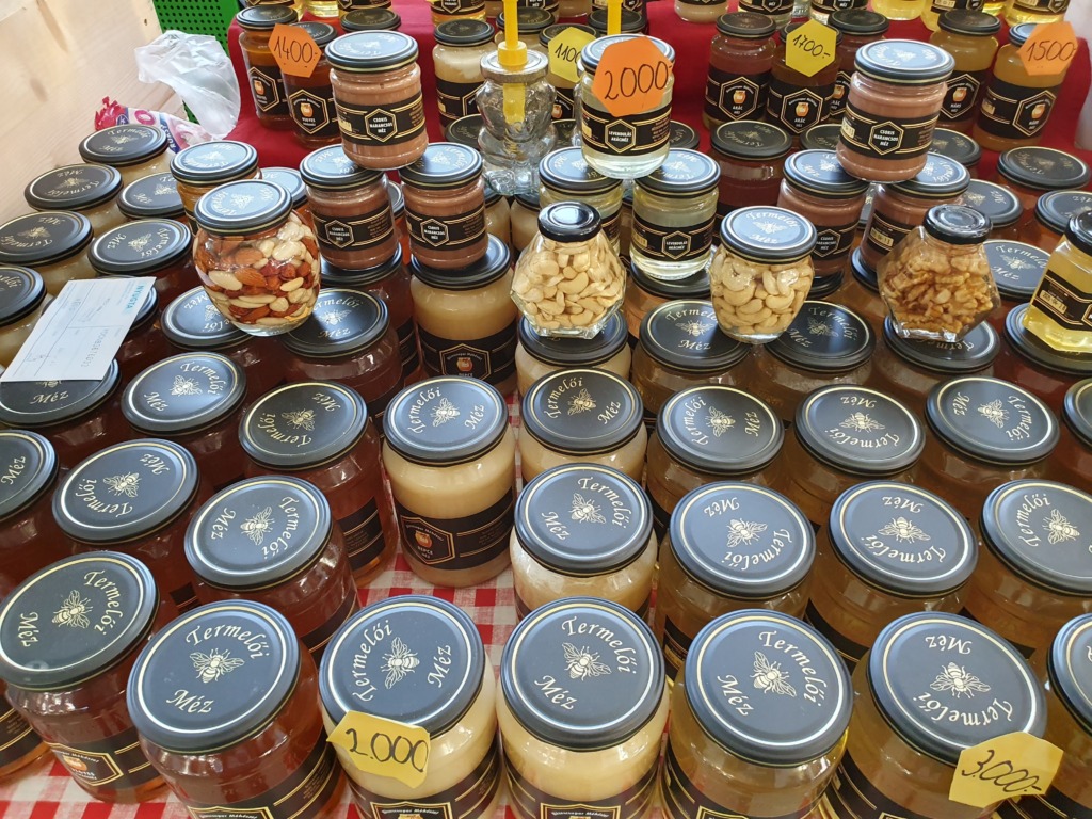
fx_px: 820
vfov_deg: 53.1
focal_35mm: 26
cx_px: 546
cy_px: 410
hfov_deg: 67.3
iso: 400
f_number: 2.4
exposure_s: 1/50
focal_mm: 4.32
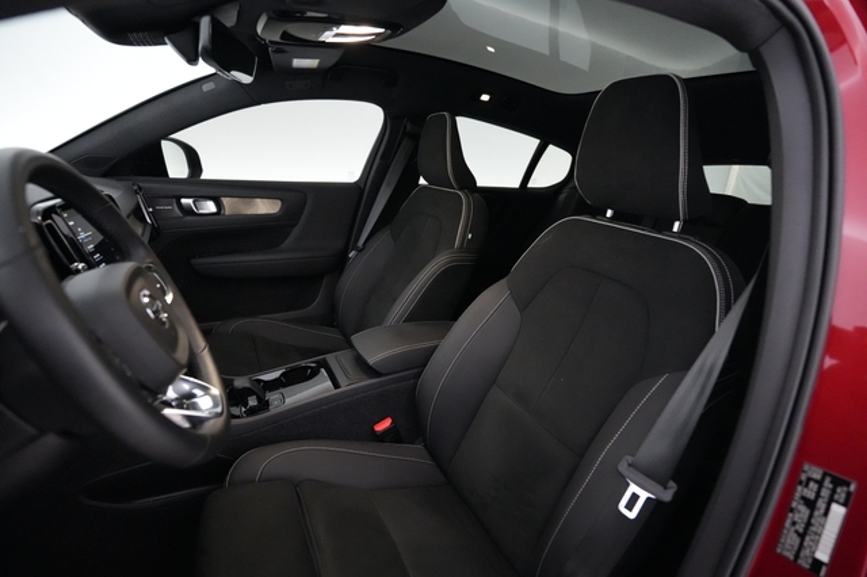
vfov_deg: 70.4
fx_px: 409
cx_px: 434
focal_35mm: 17
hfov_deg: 93.3
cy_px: 288
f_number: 2.8
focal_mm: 17
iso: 12800
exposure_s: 1/250
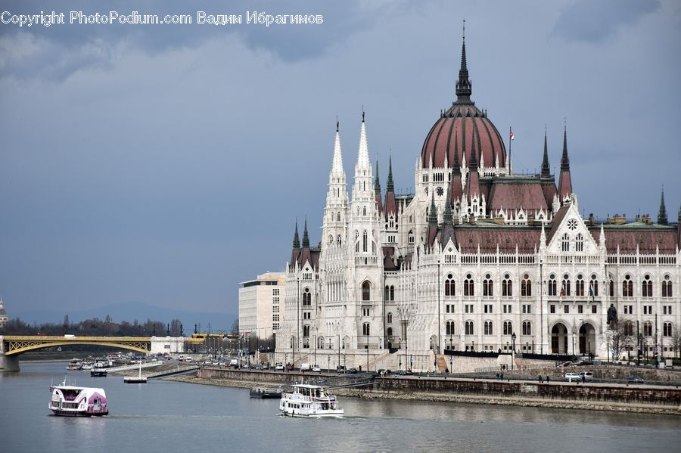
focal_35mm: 174
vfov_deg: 7.9
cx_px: 340
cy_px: 226
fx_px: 3290
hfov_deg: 11.8
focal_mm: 116
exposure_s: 1/500
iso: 220
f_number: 8
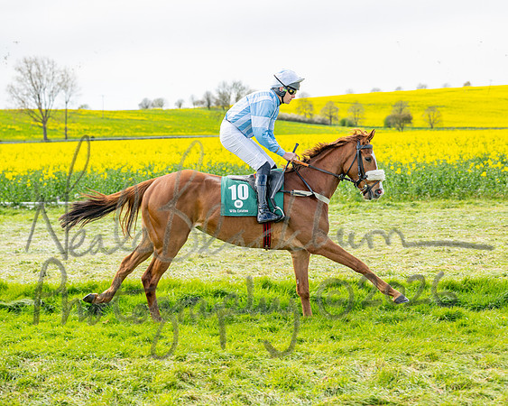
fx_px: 1185
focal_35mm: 79
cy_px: 203
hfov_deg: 24.2
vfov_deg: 19.4
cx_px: 256
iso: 200
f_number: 4
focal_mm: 70
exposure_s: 1/1250
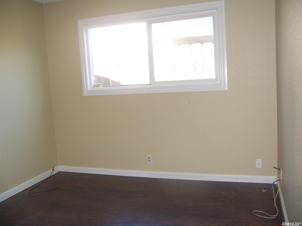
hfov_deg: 55.4
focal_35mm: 33
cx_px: 151
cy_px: 113
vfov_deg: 42.9
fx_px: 288
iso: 140
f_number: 2.8
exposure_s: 1/60
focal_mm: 5.5
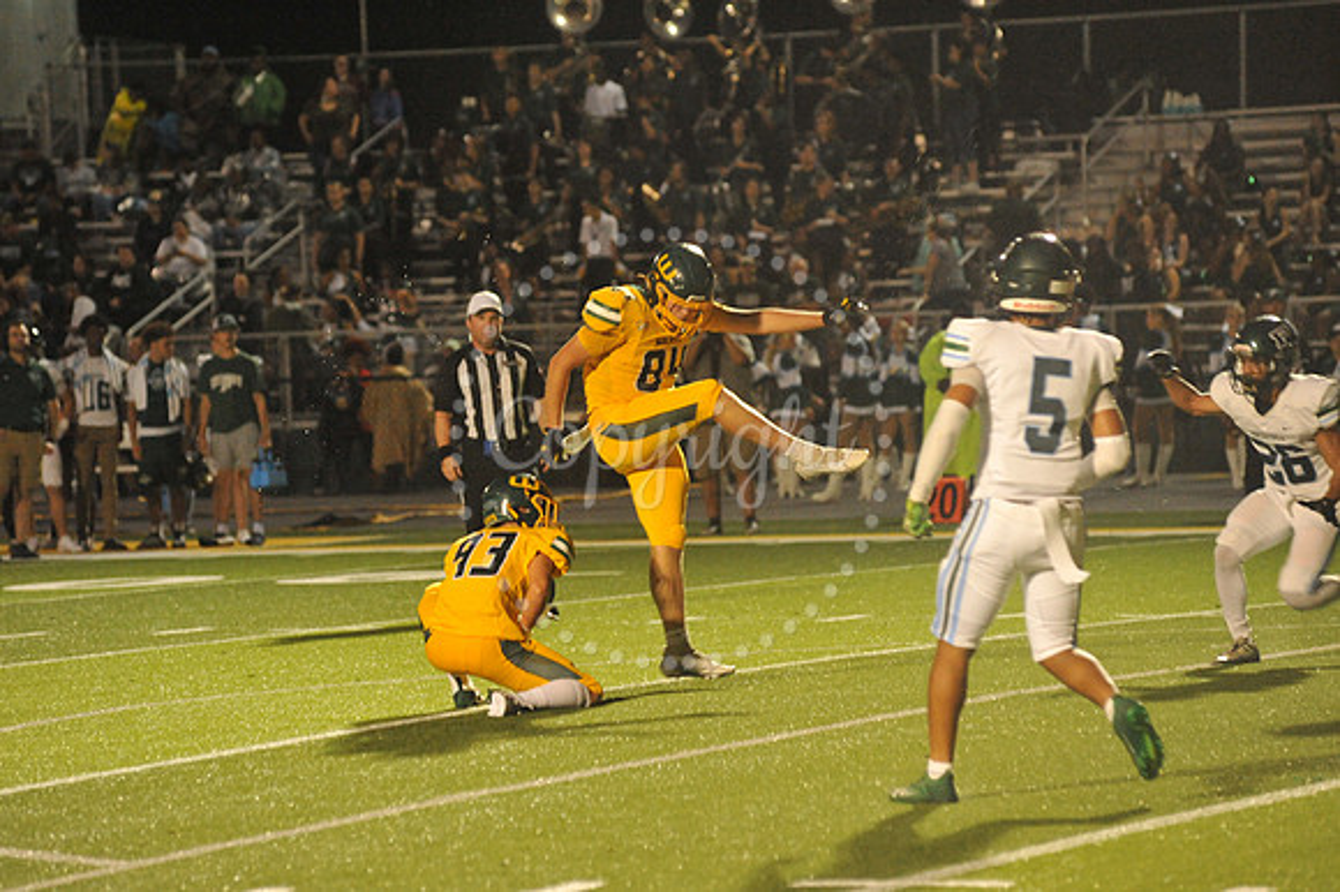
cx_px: 670
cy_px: 446
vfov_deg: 6.9
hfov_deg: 10.3
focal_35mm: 200
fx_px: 7440
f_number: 5
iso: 6400
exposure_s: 1/250
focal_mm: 200
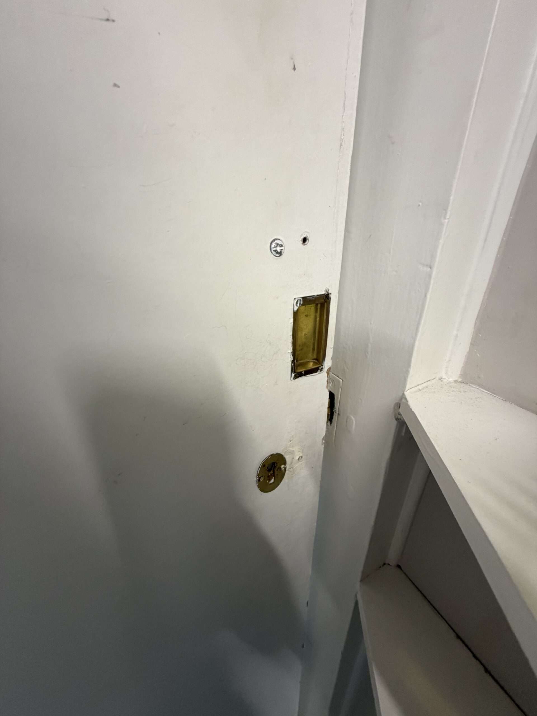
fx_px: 290
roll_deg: -1.0
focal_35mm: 14
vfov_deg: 102.1
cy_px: 358
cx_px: 268
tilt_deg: -27.1
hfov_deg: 85.7
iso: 250
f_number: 2.2
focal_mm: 2.22
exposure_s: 1/100
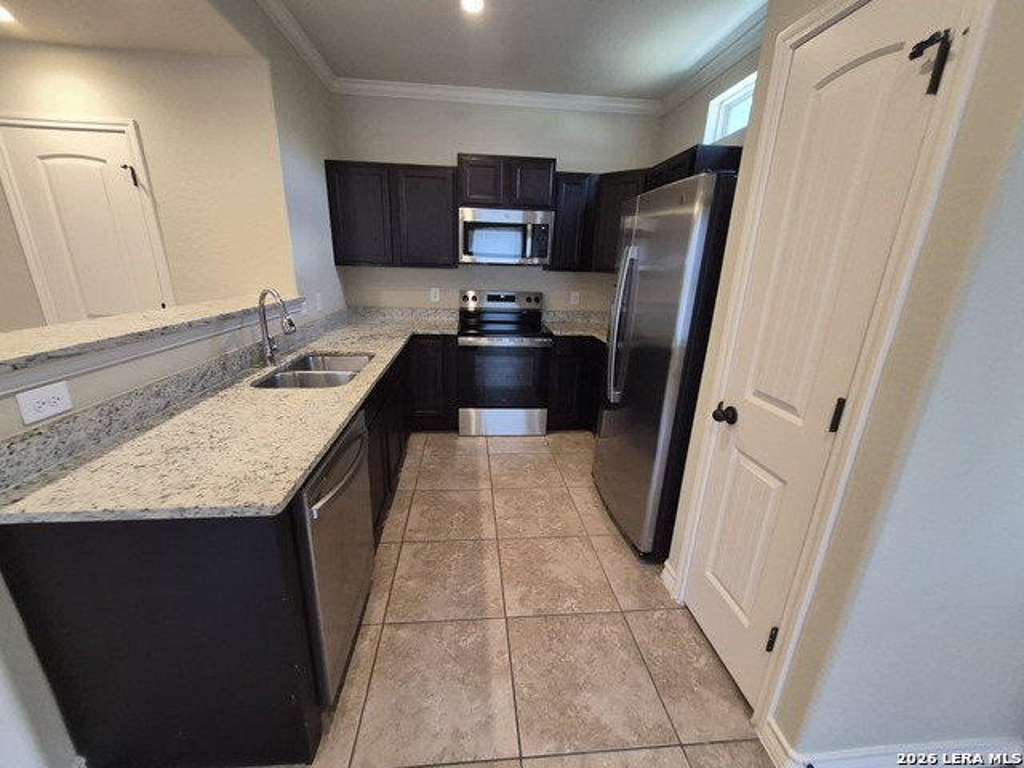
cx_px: 512
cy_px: 384
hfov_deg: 106.2
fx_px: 385
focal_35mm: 13
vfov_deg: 89.9
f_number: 2.2
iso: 250
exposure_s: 1/60
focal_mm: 1.74
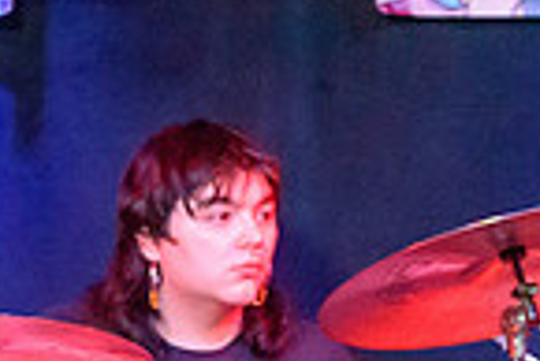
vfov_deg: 2.7
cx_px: 11
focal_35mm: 515
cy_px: 575
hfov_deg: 4.0
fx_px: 7733
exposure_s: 1/125
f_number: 4.8
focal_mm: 86
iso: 11400
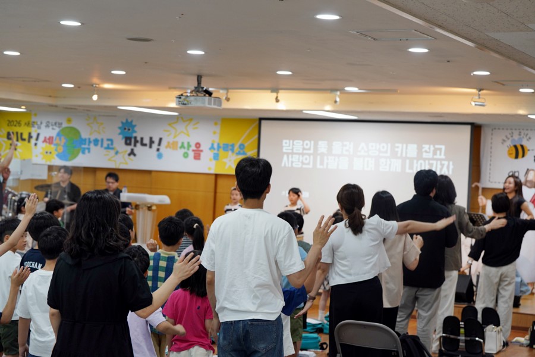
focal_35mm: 70
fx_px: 1040
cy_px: 178
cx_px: 268
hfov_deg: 28.8
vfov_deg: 19.5
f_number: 4
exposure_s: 1/160
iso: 1000
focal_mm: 70
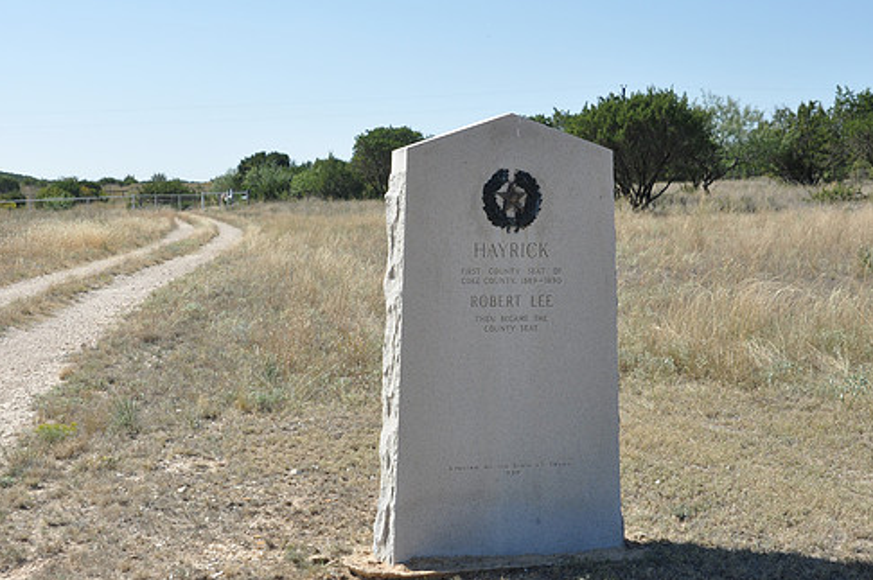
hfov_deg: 32.0
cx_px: 514
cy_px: 312
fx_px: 1516
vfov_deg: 21.7
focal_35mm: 63
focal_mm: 35
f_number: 5.6
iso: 250
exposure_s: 1/125
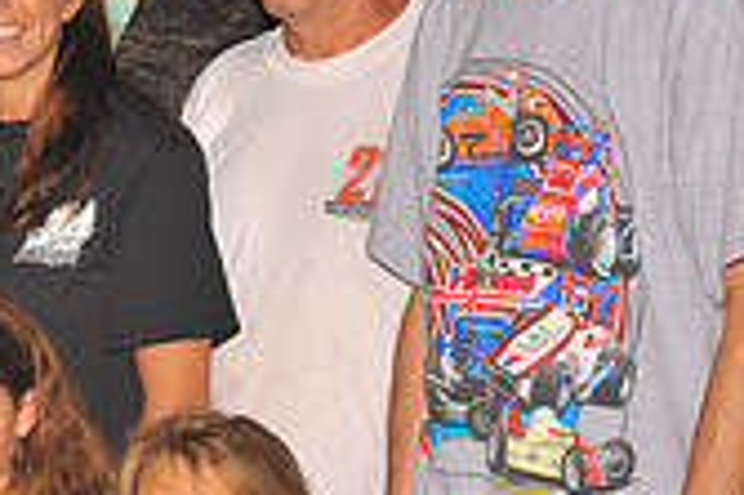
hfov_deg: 7.2
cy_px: 586
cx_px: -512
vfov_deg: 4.9
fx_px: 5740
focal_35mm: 278
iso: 640
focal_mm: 80
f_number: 7.1
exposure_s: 1/320
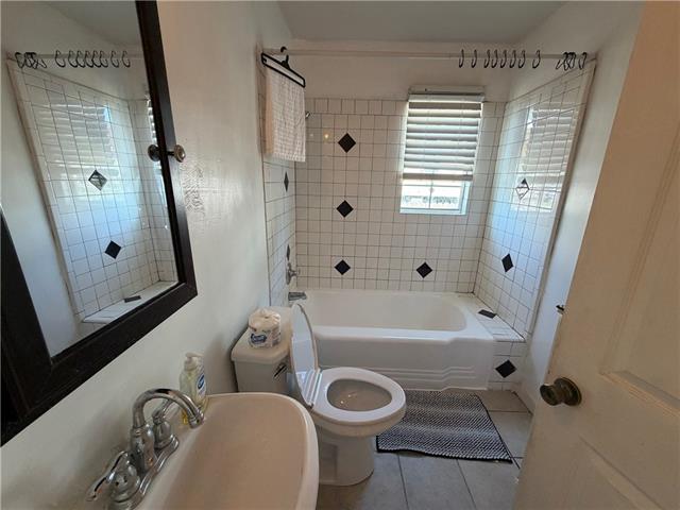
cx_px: 340
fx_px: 275
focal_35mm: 14
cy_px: 255
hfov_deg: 102.1
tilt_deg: -15.2
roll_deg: -1.3
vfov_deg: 85.7
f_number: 2.2
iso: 250
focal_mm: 2.22
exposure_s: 1/120
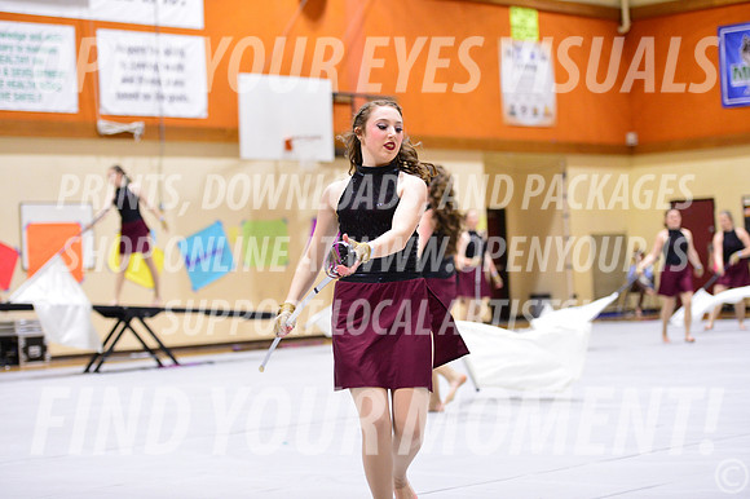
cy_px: 250
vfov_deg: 16.1
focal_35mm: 85
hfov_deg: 23.9
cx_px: 375
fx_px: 1770
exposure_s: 1/250
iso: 4000
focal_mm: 85
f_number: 2.8
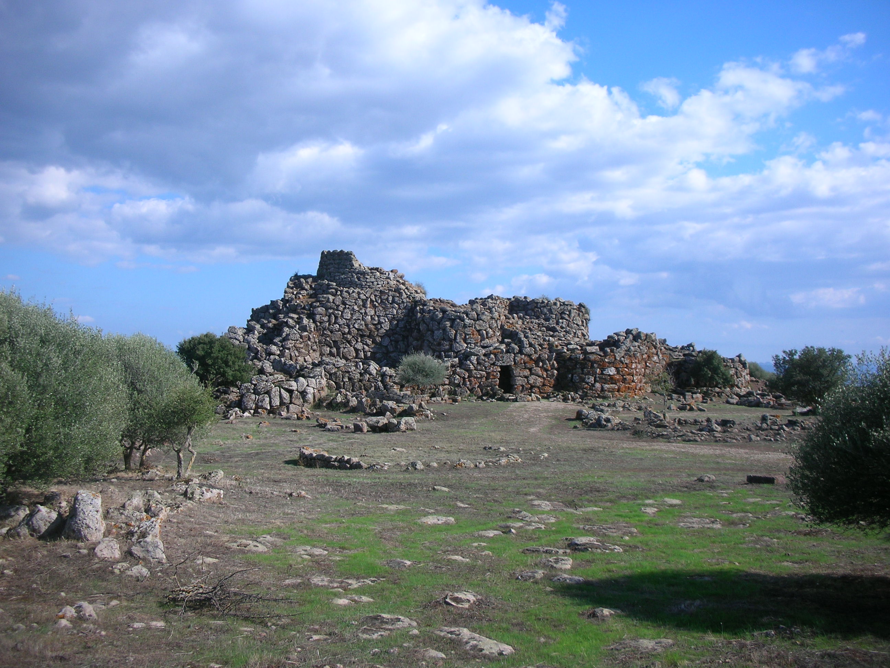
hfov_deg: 52.6
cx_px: 445
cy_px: 334
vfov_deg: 40.7
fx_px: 900
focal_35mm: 35
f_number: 8.5
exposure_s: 1/92.2
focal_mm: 5.8
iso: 50
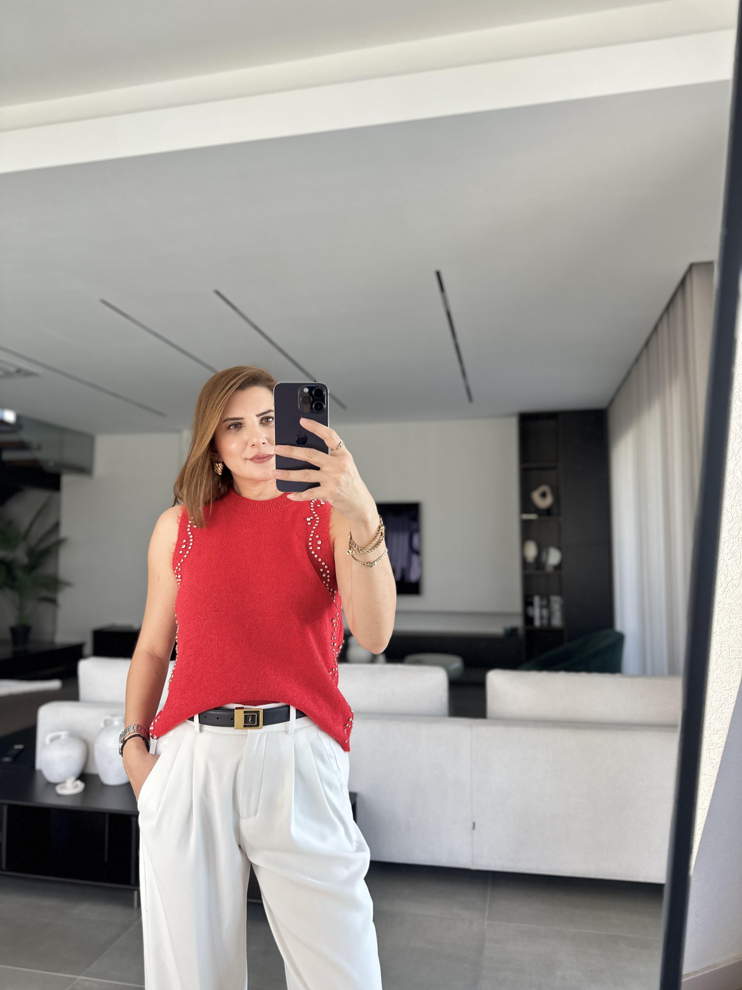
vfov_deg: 71.6
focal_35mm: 24
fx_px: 686
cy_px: 495
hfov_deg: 56.8
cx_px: 371
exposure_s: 1/121
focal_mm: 6.86
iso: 200
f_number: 1.78
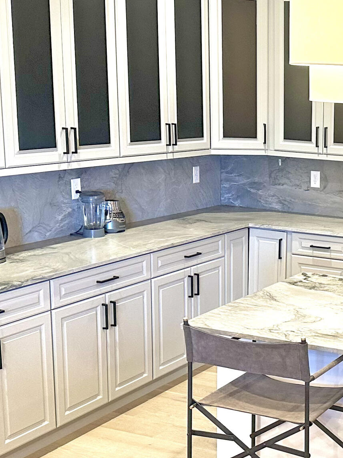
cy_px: 268
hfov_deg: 21.9
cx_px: 386
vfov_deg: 30.7
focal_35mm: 63
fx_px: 832
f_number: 1.78
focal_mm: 6.86
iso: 250
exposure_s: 1/60
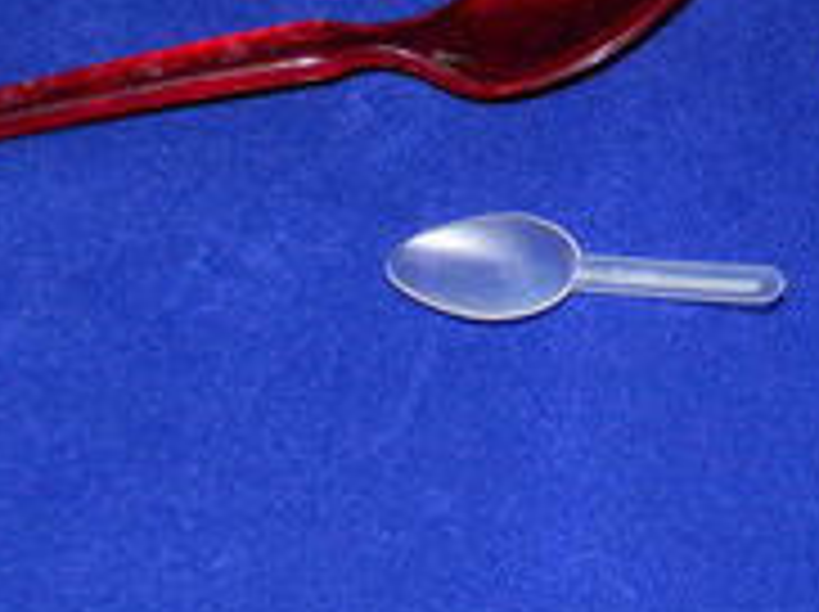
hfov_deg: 25.0
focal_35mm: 77
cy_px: 115
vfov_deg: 18.9
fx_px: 1819
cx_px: 639
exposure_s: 1/26
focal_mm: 5
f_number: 3.5
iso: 200
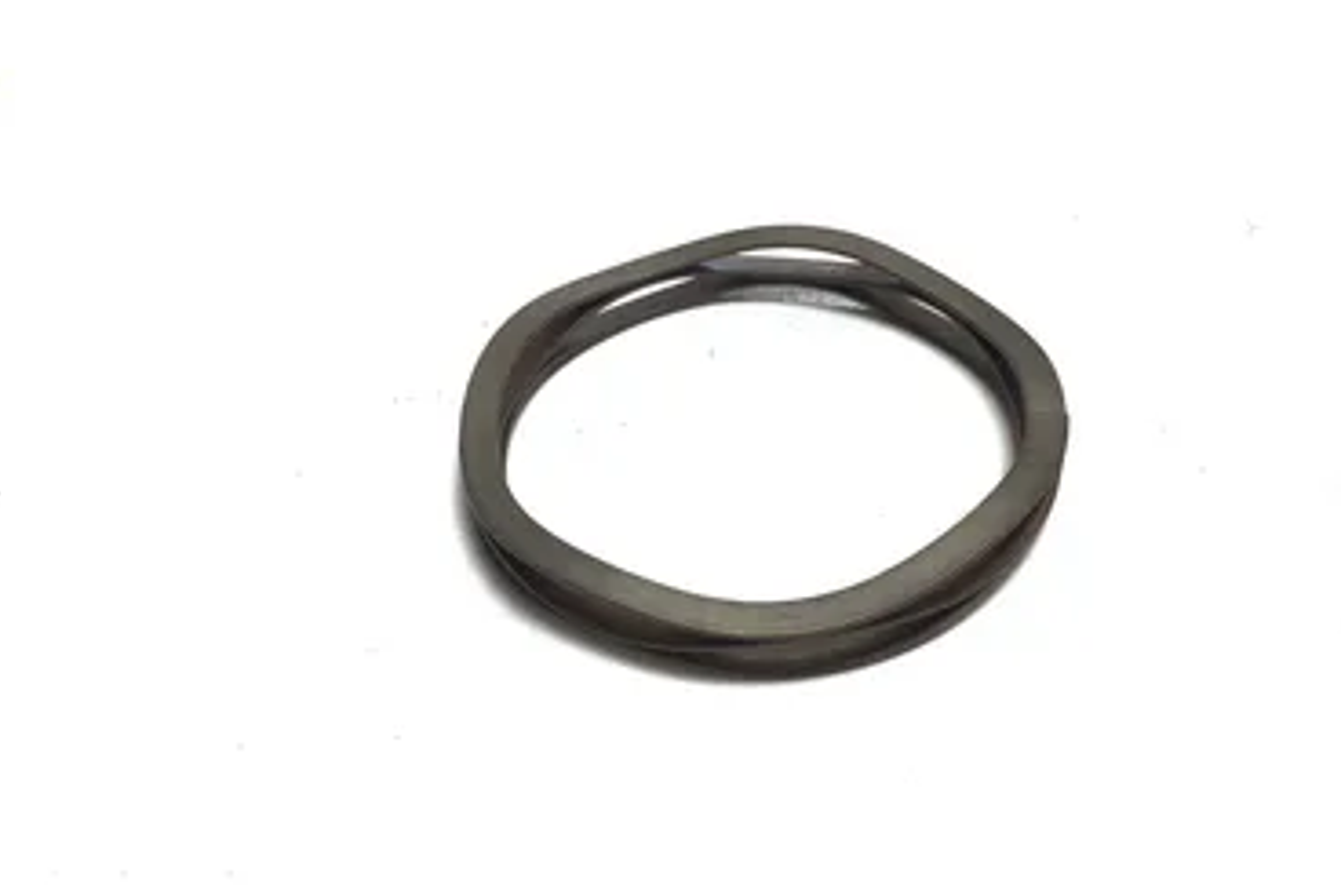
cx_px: 714
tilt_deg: -41.2
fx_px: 1305
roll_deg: +5.5
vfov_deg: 37.9
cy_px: 441
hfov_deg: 54.4
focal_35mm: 35
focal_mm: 3.3
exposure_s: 1/120
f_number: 2.4
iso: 25
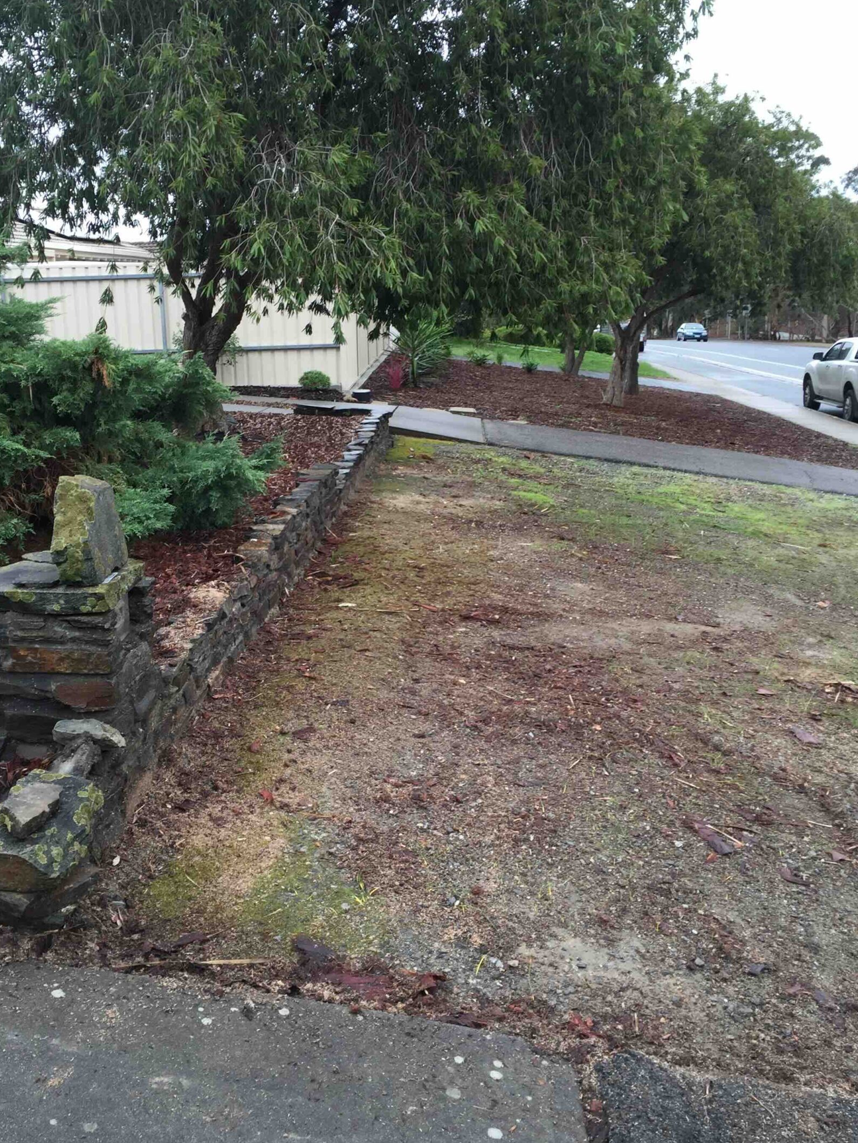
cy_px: 543
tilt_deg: -10.9
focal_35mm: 35
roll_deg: +2.7
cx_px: 375
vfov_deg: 52.6
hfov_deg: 40.6
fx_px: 1157
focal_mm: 4.15
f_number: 2.2
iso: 32
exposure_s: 1/110
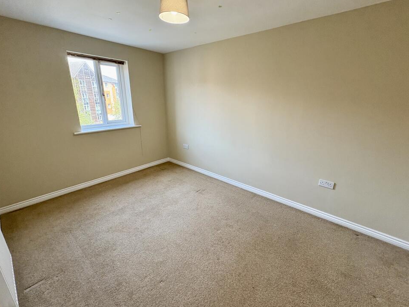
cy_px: 151
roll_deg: -0.3
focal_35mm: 15
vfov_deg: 81.7
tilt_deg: -16.7
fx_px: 177
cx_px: 204
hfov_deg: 98.2
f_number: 2.2
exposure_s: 1/100
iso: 160
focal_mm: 2.22
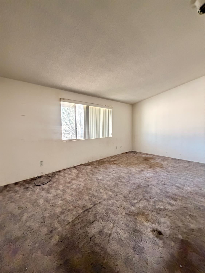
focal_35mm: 14
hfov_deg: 85.7
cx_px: 102
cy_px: 136
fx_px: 110
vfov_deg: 102.0
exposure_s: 1/43
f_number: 2.2
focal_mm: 2.22
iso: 1250
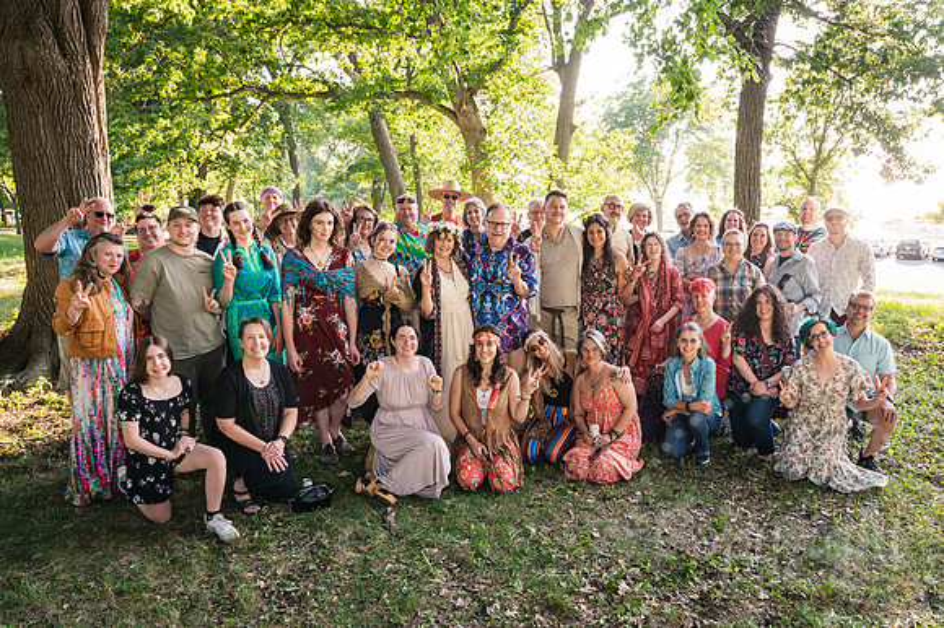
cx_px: 496
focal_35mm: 27
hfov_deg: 66.8
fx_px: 716
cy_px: 330
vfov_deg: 47.4
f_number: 5.6
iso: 800
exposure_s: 1/250
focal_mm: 26
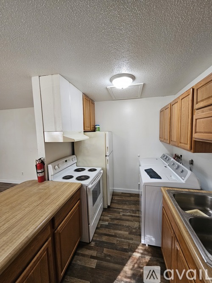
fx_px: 106
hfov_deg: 89.9
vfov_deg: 106.2
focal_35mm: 13
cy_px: 142
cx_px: 106
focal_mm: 2.2
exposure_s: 1/60
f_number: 2.2
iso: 160
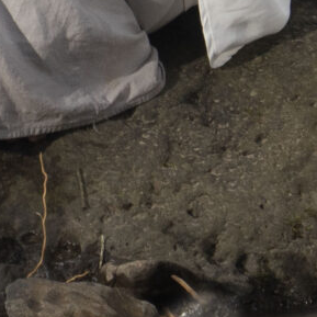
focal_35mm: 328
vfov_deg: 5.2
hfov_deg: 5.3
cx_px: -103
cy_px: -471
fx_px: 3396
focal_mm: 29
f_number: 5.6
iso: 250
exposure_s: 1/400
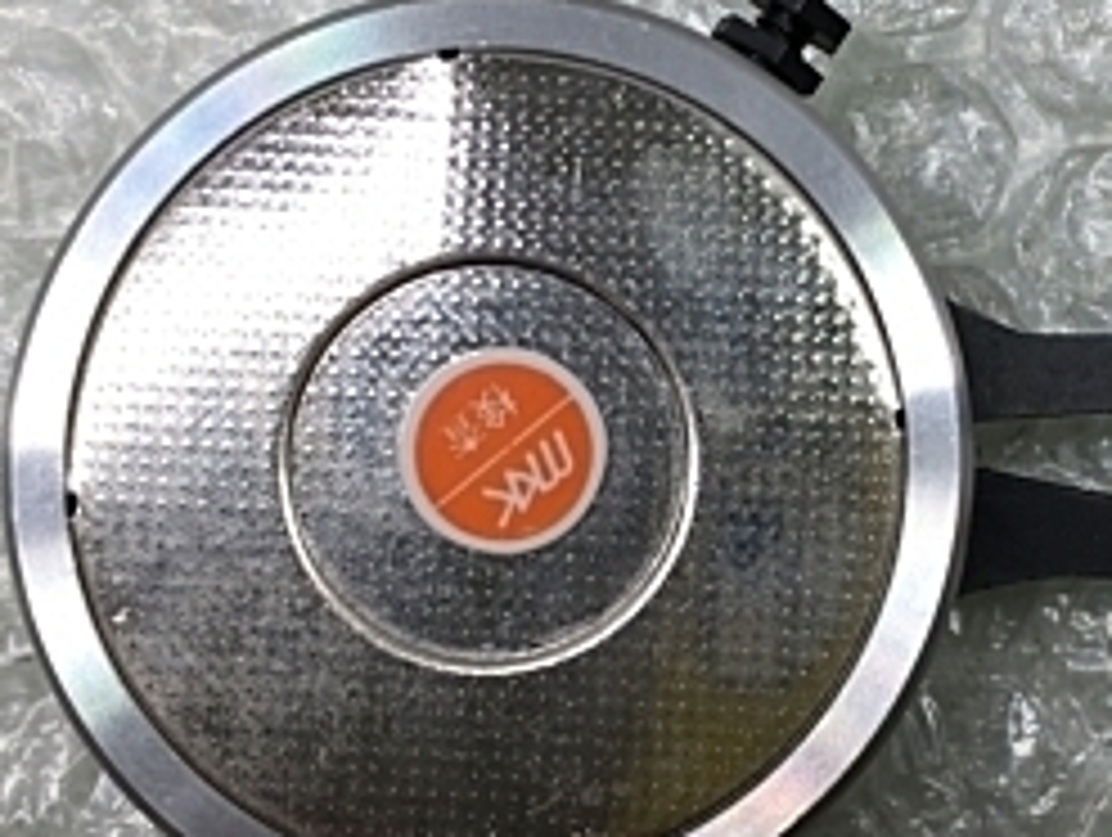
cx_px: 851
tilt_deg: -84.1
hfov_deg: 25.6
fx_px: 2413
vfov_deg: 19.7
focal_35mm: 75
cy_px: 351
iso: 25
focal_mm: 4.15
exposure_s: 1/120
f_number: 2.2
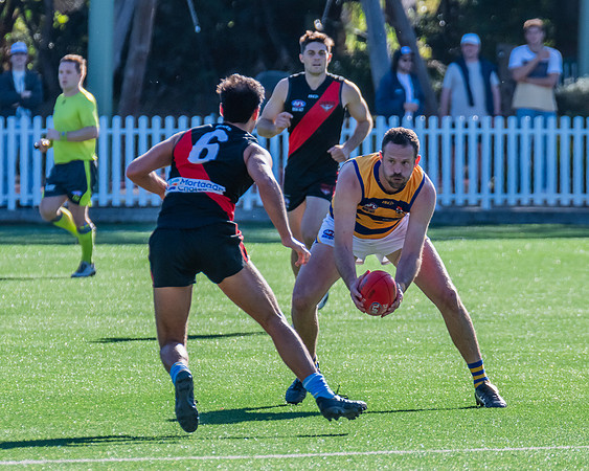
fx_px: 12214
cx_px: 435
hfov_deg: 2.8
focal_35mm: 701
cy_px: 267
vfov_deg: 2.2
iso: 800
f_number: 9
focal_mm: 440
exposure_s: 1/1250
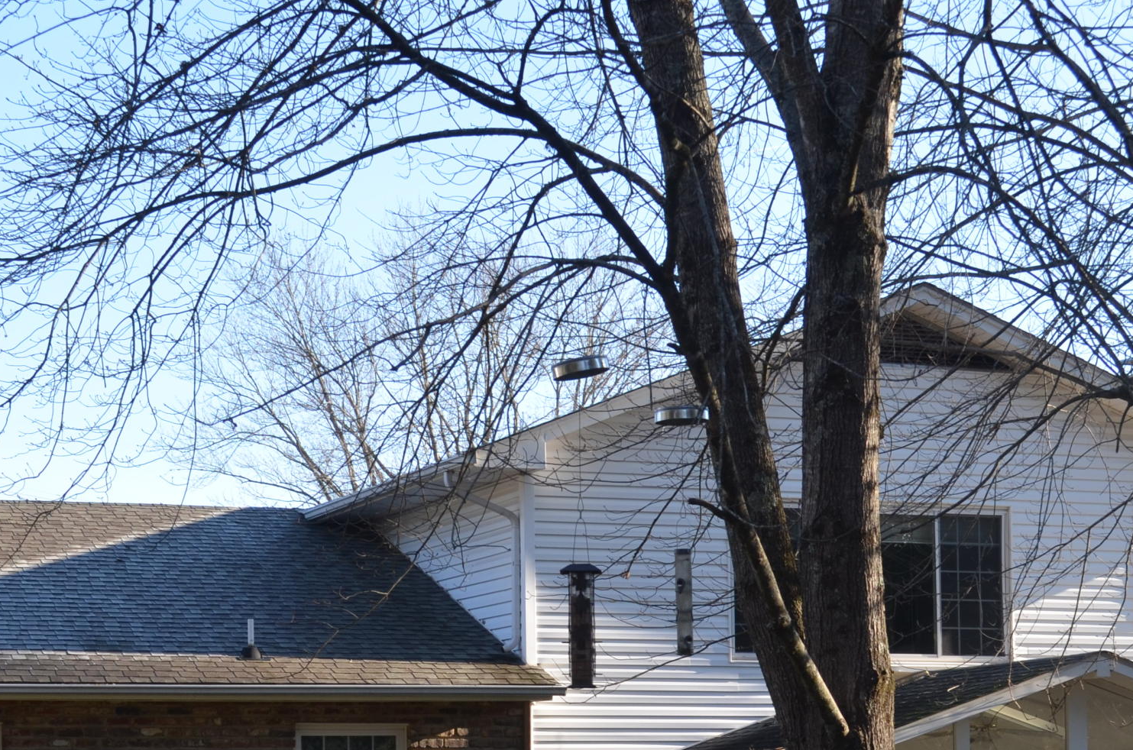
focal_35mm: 88
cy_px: 709
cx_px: 526
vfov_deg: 15.2
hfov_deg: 23.2
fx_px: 2764
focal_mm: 29
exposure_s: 1/200
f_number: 7.1
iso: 200
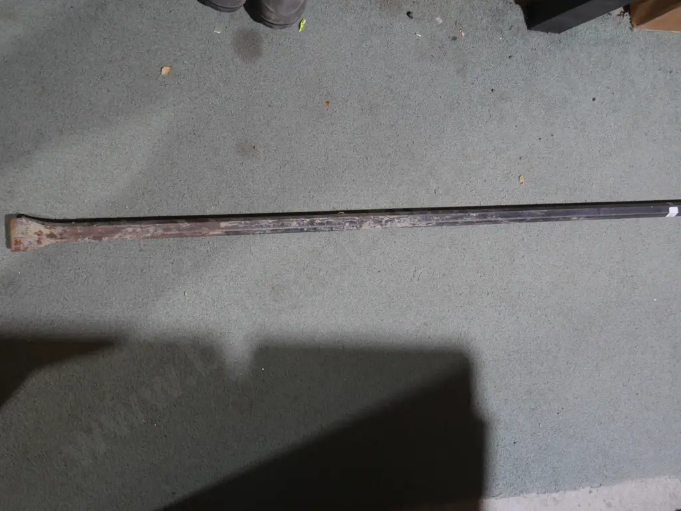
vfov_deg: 32.9
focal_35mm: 44
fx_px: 866
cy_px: 256
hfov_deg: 42.9
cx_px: 340
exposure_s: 1/60
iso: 800
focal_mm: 22
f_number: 4.7
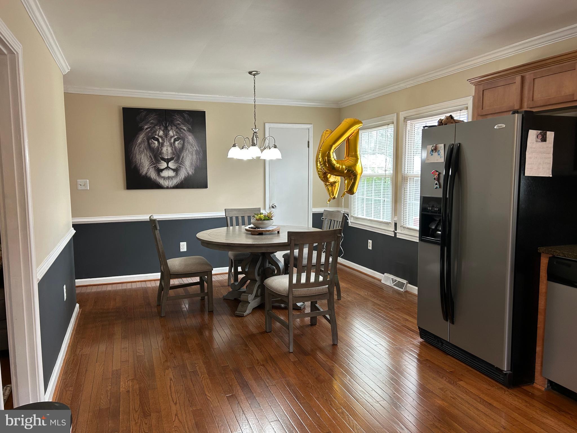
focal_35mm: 26
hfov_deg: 67.3
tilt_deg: -4.7
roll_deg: +1.0
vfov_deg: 53.1
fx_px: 433
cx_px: 288
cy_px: 216
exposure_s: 1/60
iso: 80
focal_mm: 5.7
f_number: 1.5
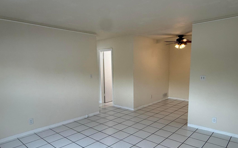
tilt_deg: -6.2
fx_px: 162
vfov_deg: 48.9
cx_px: 127
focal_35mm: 25
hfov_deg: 72.5
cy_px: 89
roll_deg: +0.8
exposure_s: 1/120
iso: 80
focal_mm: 2.22
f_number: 2.2
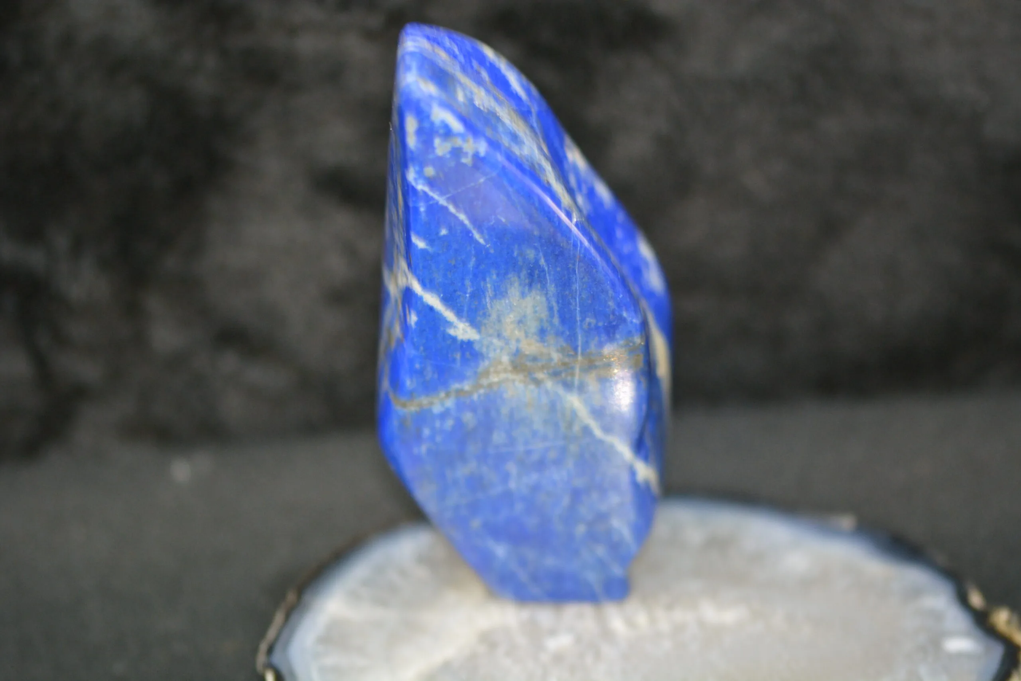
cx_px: 510
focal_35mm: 158
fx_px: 4468
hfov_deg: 13.0
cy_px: 340
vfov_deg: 8.7
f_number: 3.3
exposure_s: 1/60
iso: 800
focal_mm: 105
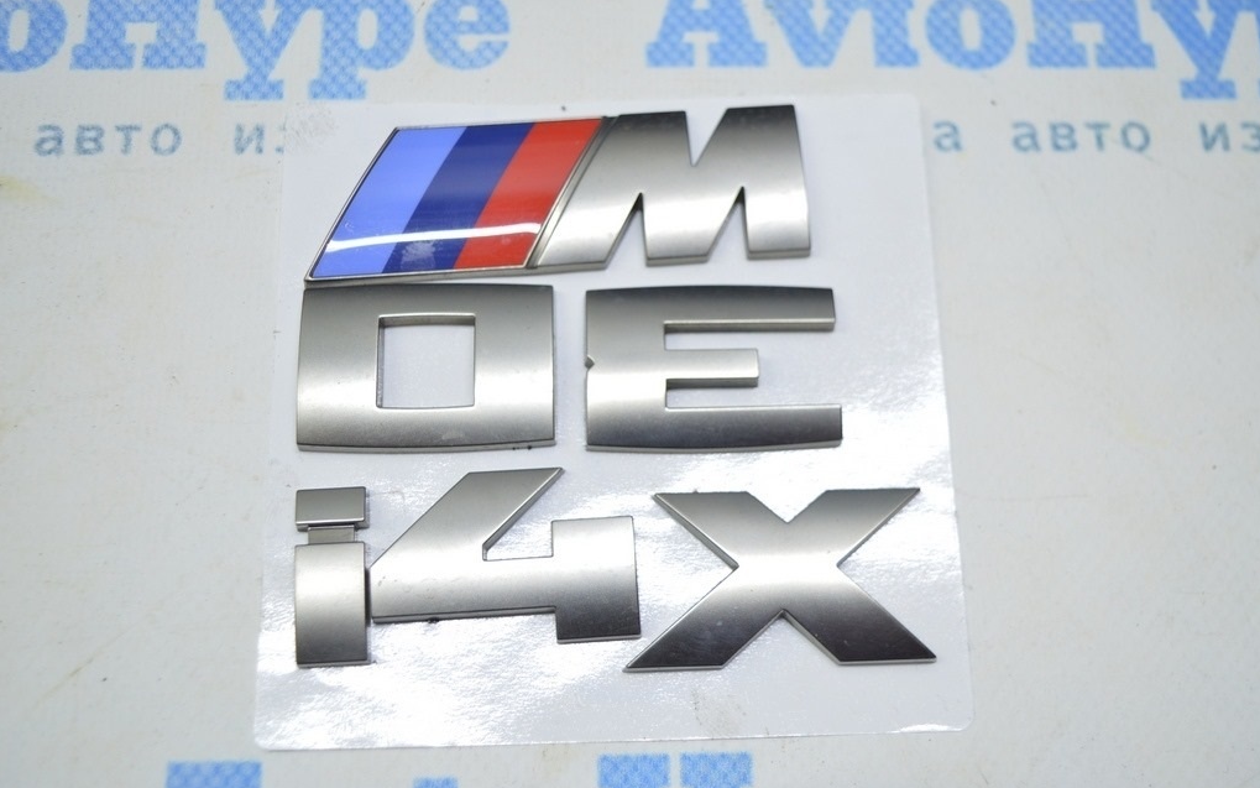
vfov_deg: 29.9
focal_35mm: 43
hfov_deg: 46.2
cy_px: 380
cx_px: 631
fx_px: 1477
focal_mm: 28
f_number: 4.2
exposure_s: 1/40
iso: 400
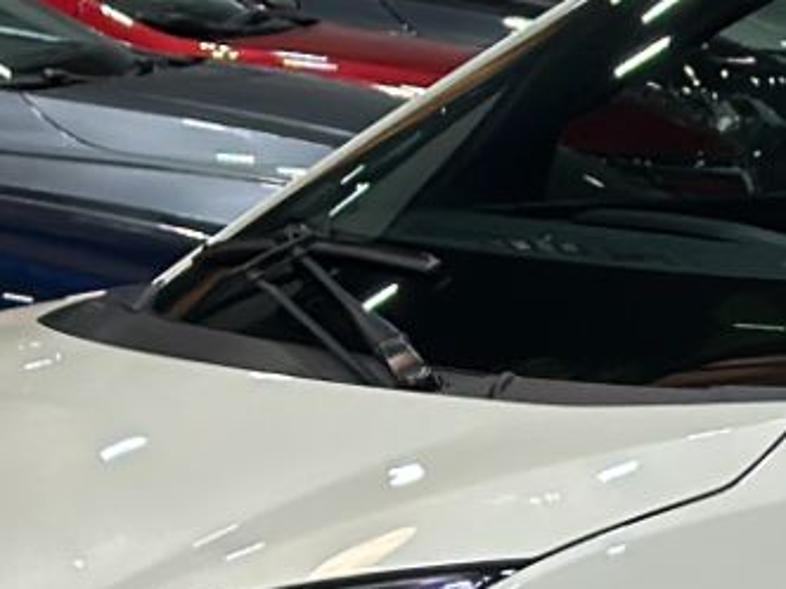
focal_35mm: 278
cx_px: 1288
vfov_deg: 5.3
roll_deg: -0.2
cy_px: 565
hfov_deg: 7.0
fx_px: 6312
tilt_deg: -7.7
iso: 125
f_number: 1.78
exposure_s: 1/120
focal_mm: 6.86
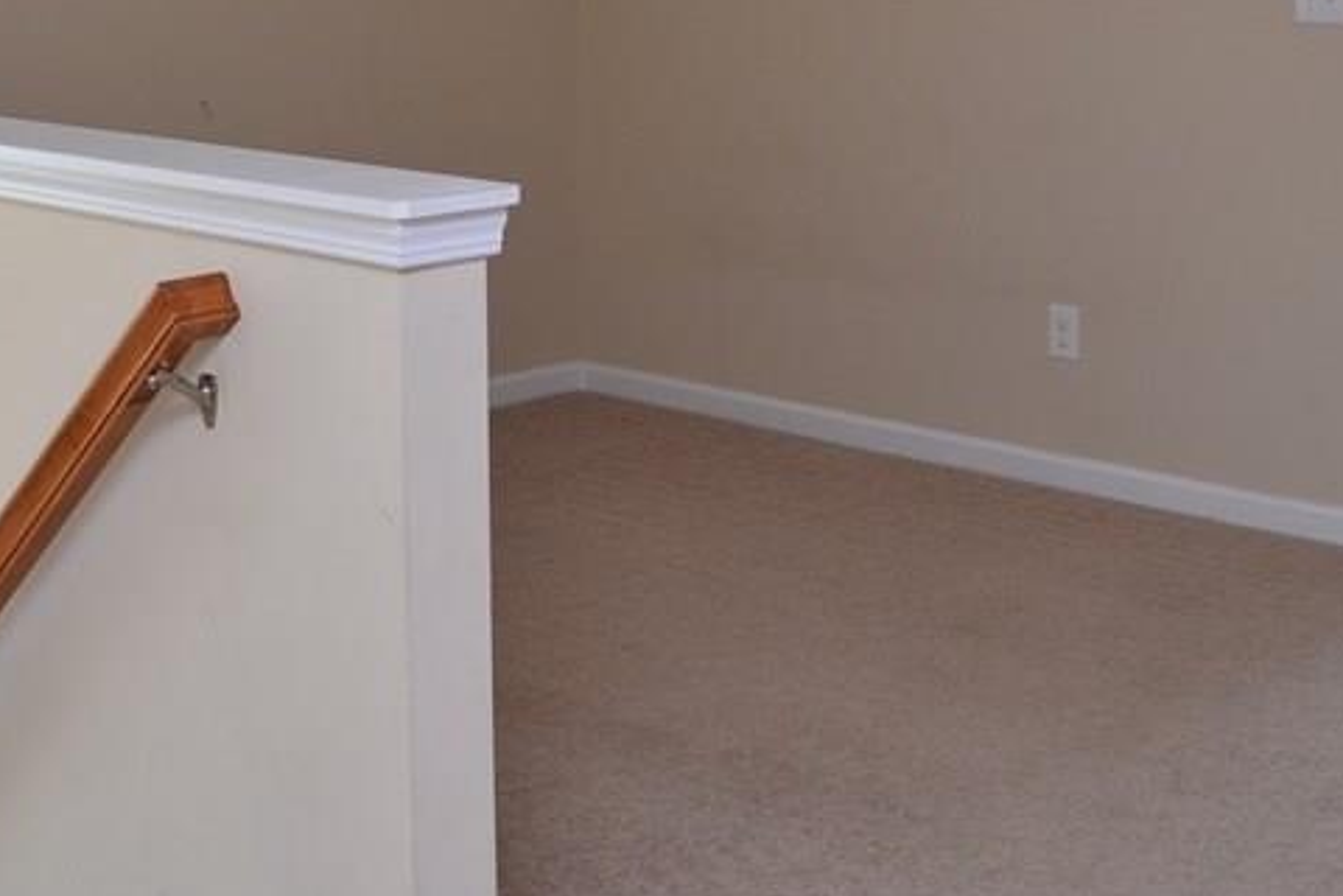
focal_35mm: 64
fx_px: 2387
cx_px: 778
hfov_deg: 31.4
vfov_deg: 20.8
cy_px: 94
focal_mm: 20
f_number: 5
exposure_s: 1/100
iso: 250
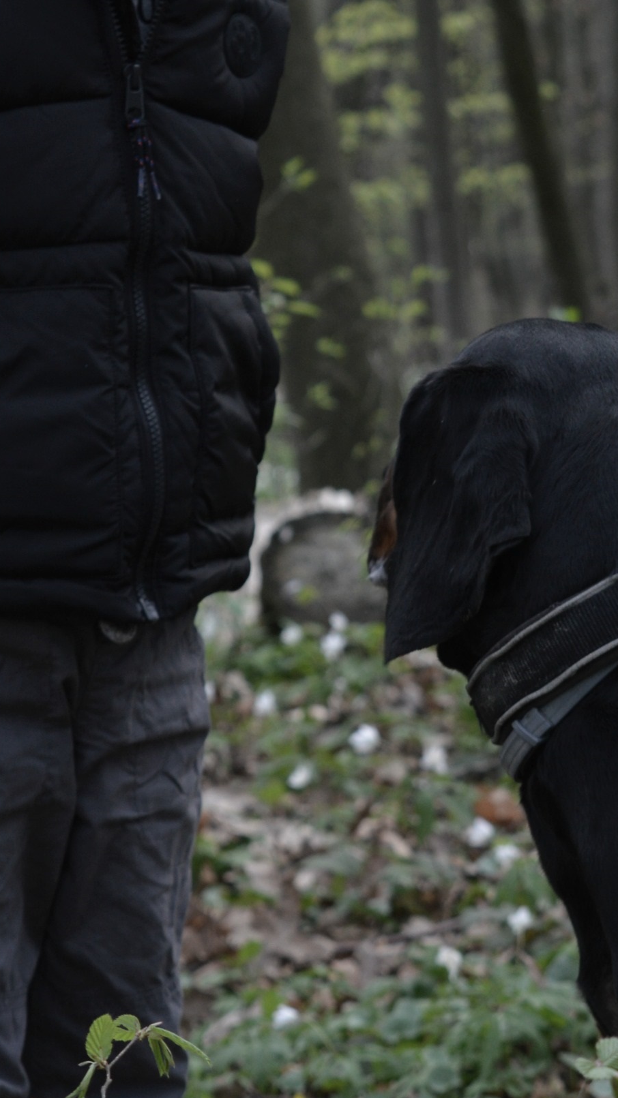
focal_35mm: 178
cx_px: 556
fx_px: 5189
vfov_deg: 12.1
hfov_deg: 6.8
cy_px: 458
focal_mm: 55
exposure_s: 1/125
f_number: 6.3
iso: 200
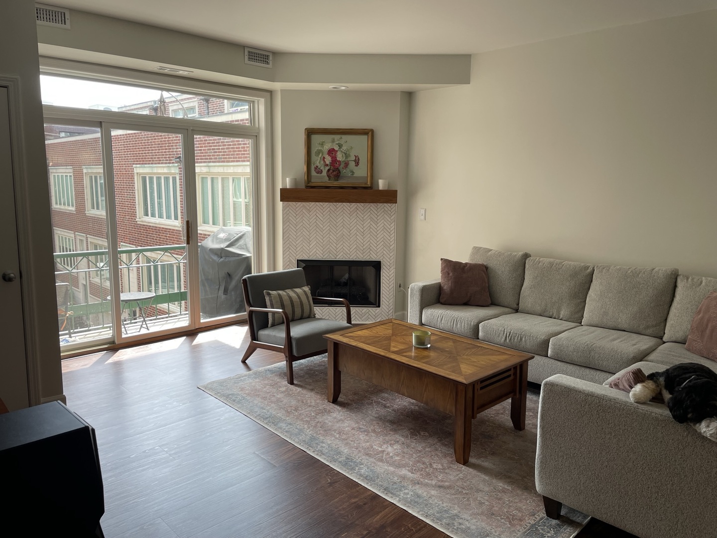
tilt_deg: -8.8
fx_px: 539
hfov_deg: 67.3
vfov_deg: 53.1
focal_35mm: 26
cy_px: 269
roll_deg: +0.0
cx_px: 358
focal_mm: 4.2
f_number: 1.6
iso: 32
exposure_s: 1/146
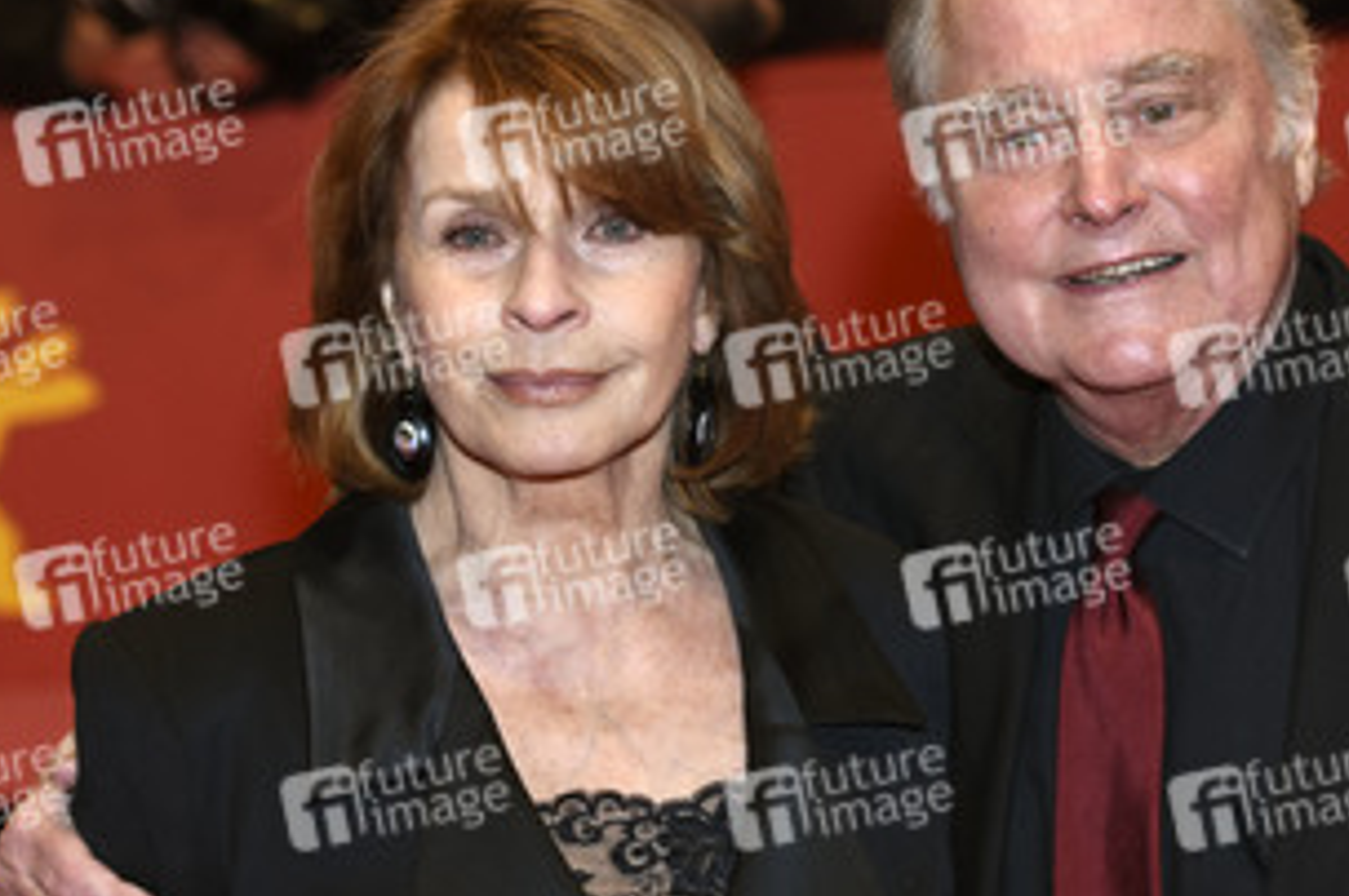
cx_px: 899
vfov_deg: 8.8
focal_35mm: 156
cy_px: 466
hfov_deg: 13.2
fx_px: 5839
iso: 400
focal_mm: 70
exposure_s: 1/320
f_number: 3.5
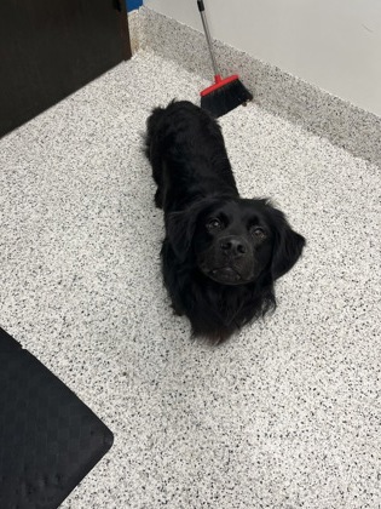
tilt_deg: -57.8
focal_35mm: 26
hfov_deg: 53.1
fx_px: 382
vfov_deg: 67.3
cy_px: 254
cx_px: 190
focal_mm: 5.1
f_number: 1.6
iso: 64
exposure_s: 1/120
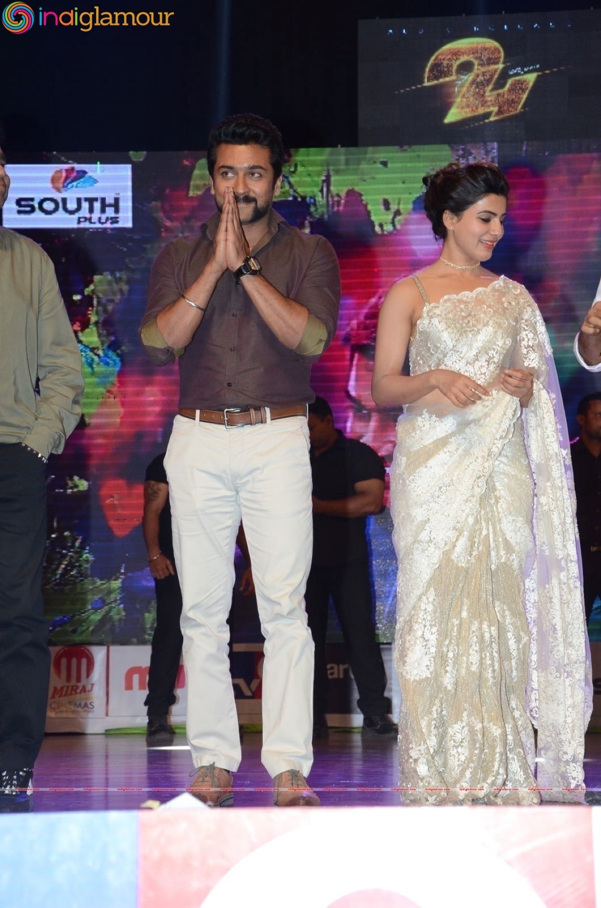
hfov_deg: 13.8
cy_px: 454
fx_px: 2491
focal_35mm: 99
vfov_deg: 20.7
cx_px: 300
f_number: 6.3
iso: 1000
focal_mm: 66
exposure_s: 1/125
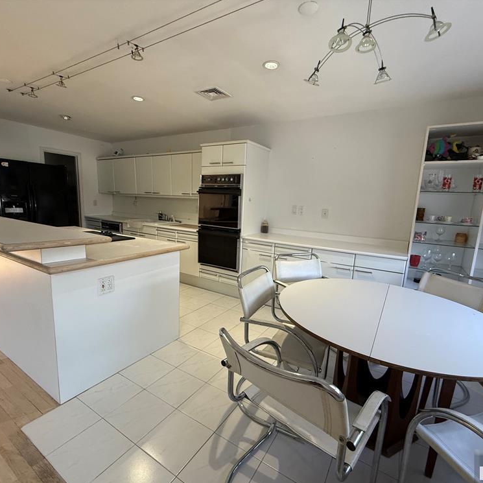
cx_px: 239
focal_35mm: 17
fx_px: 268
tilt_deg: -9.3
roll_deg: -2.9
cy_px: 247
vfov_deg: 84.0
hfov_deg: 84.0
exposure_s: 1/99
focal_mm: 2.22
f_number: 2.2
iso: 320
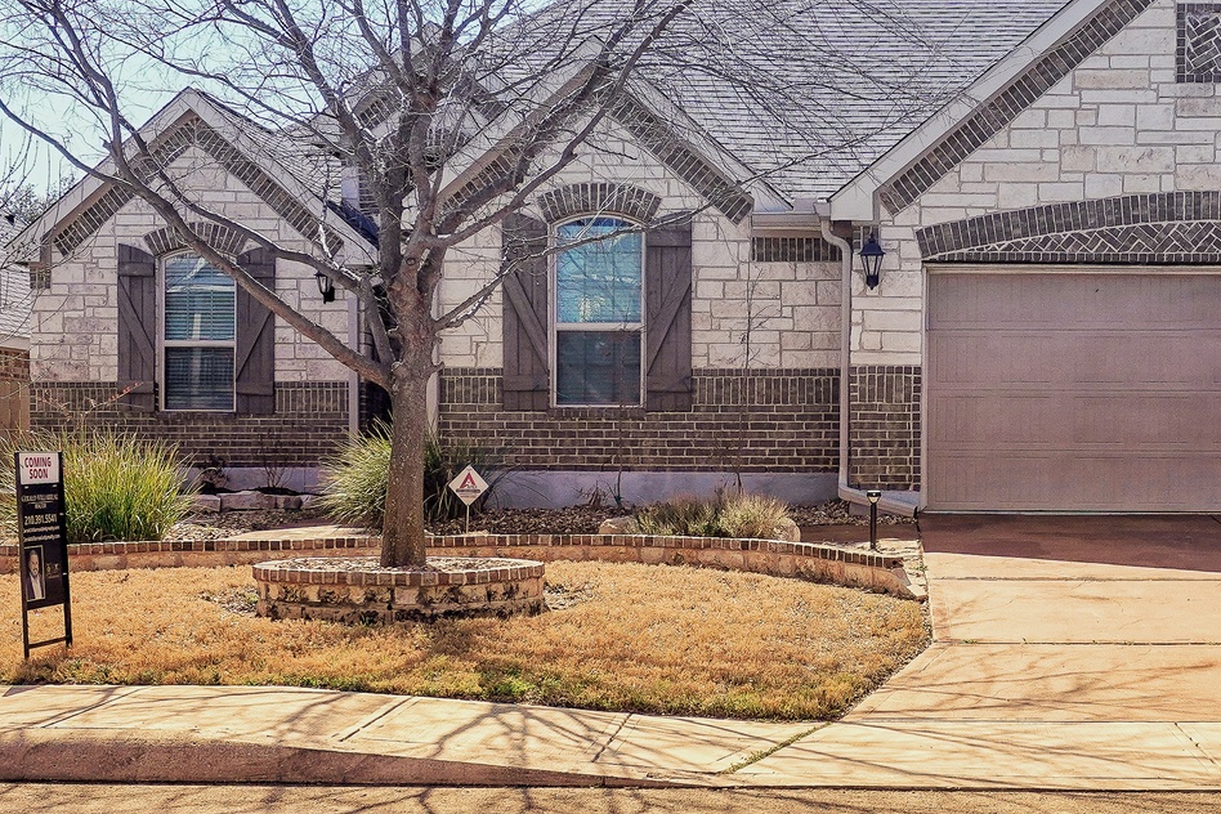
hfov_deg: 37.2
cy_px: 353
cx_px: 797
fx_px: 1797
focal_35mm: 53
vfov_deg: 25.5
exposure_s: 1/1600
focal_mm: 21
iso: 640
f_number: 8
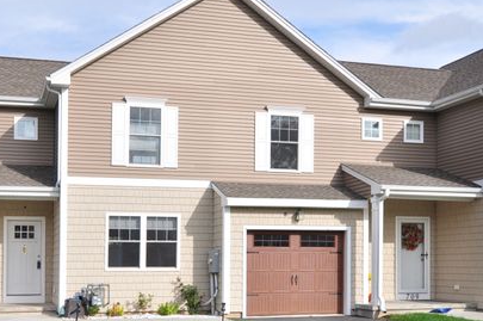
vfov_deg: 35.9
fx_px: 496
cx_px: 192
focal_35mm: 37
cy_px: 166
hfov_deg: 51.6
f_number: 8
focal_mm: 20
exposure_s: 1/400
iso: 250
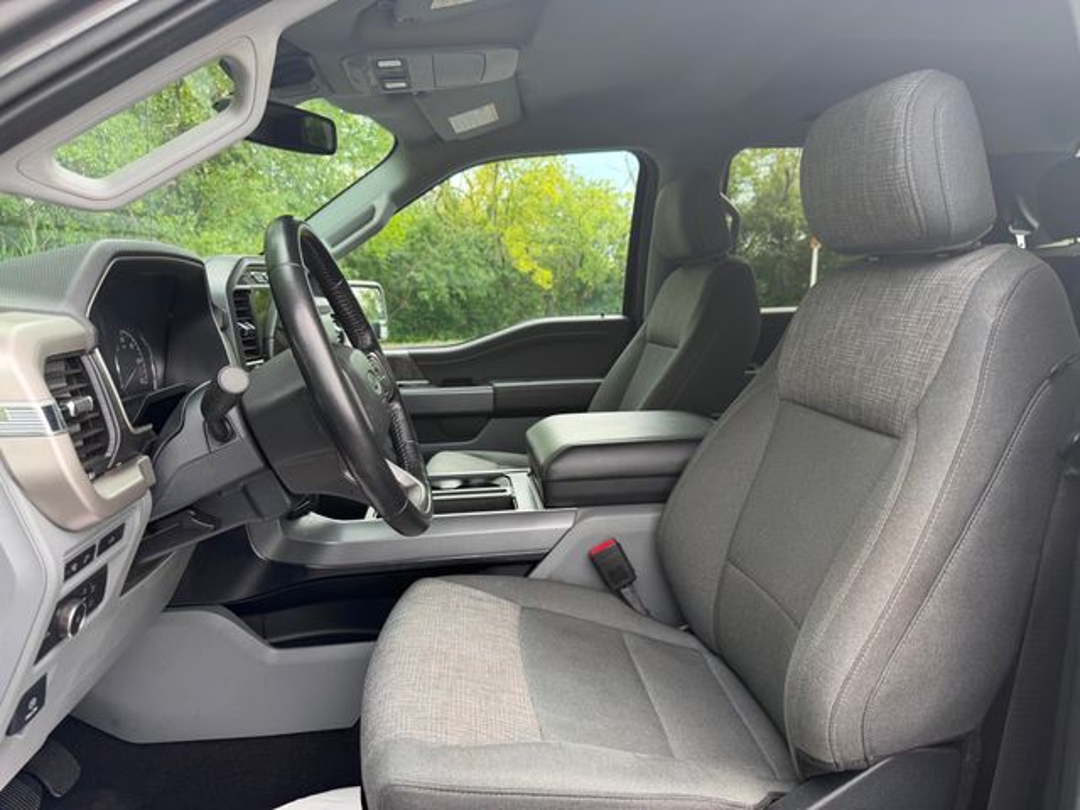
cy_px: 405
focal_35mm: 24
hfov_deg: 71.6
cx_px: 540
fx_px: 749
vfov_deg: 56.8
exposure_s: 1/345
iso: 100
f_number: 1.78
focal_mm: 6.76
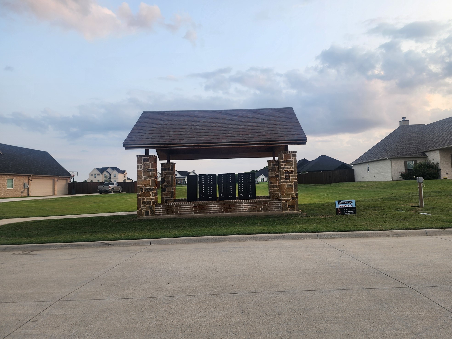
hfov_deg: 71.6
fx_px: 313
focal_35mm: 24
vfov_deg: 56.8
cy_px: 170
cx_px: 232
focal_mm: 6.4
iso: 16
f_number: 1.8
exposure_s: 1/120
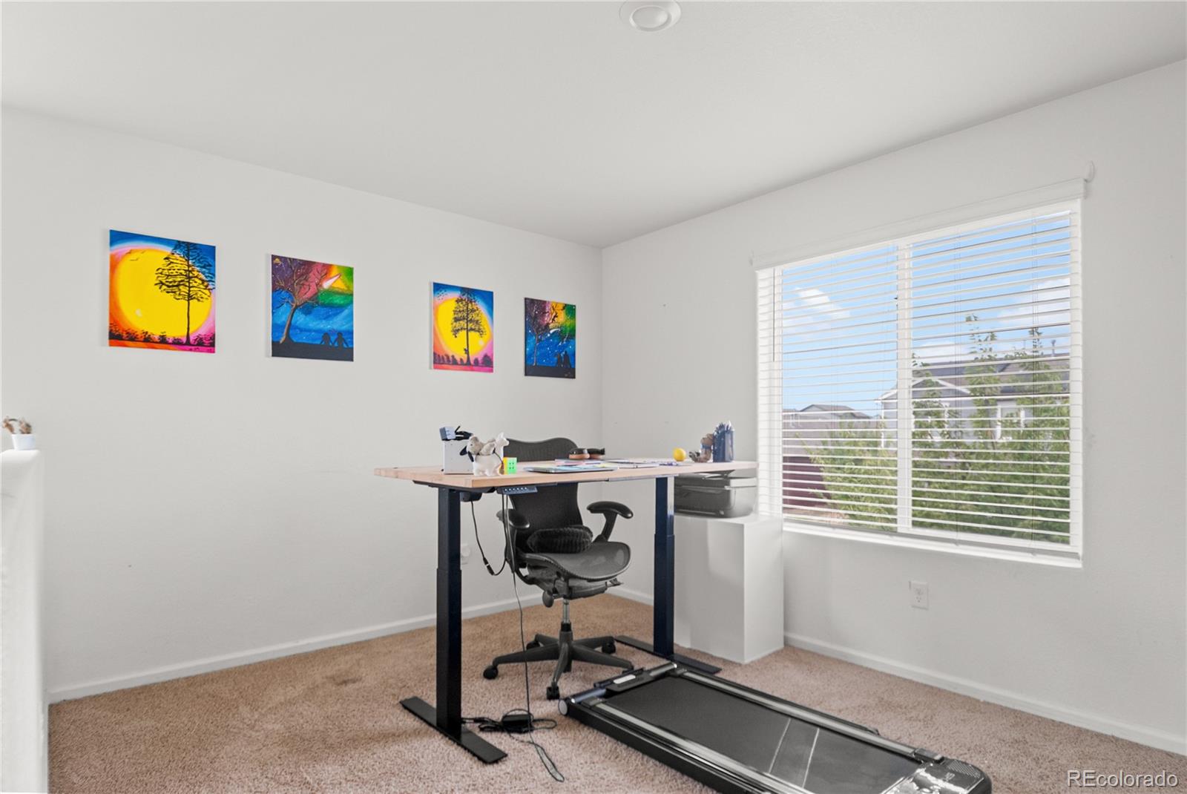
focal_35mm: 24
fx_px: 792
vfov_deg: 53.2
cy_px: 397
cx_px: 594
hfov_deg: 73.7
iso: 200
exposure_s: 1/20
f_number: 4.2
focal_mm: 16
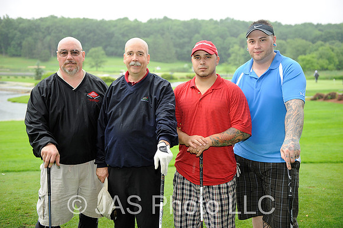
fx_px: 428
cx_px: 172
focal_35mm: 45
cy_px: 114
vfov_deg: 29.8
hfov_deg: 43.6
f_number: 3.2
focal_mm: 45
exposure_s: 1/250
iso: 400
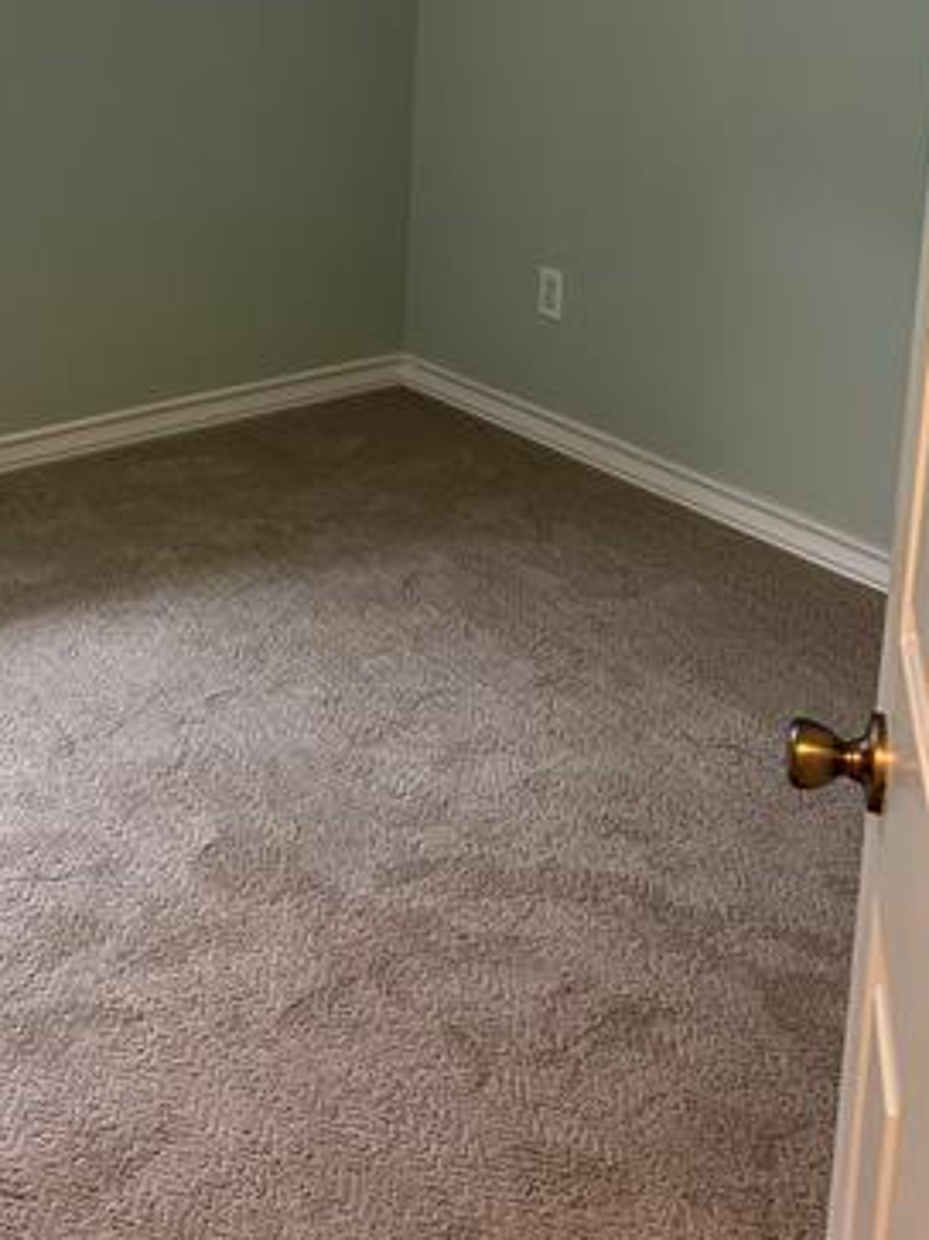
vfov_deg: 33.7
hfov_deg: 25.7
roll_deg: +0.8
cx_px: 96
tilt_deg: -13.7
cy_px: 219
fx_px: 1969
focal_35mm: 55
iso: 125
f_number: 1.5
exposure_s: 1/60
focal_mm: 5.7
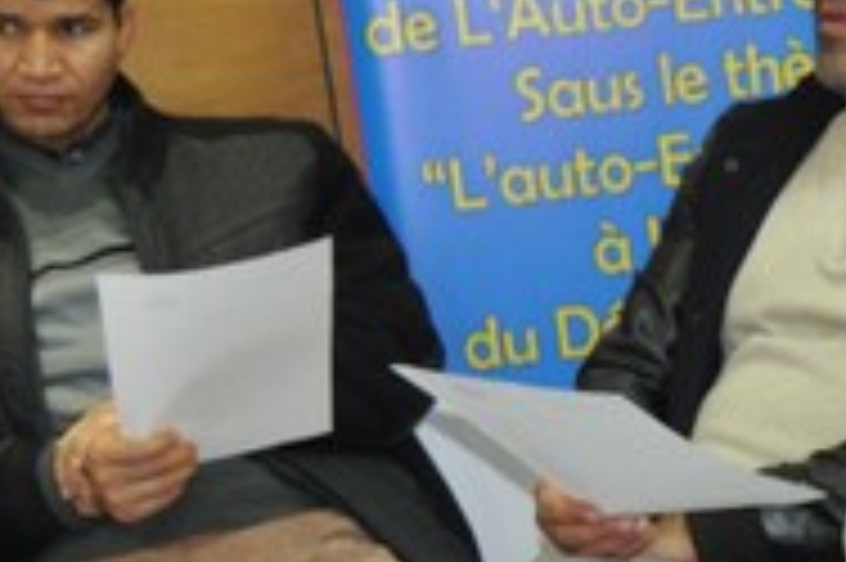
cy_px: 731
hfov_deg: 12.4
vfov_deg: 8.5
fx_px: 3726
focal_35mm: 159
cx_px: 1242
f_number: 4.2
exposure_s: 1/60
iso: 800
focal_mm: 31
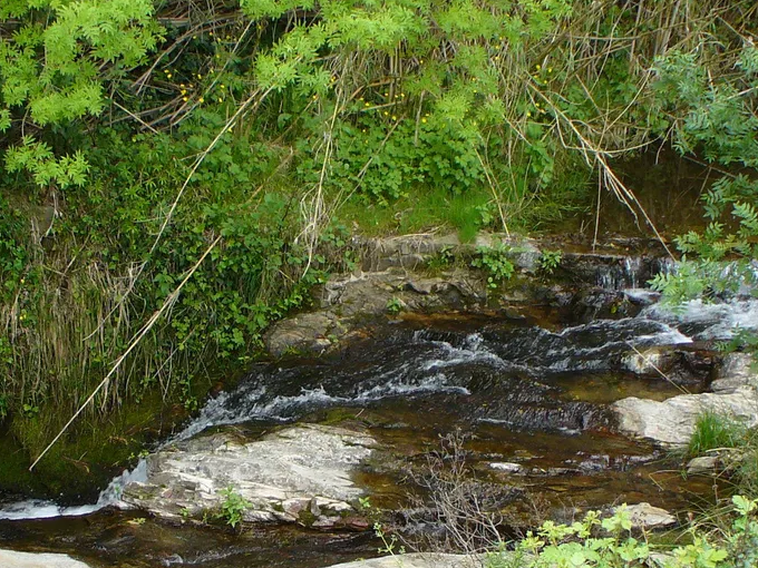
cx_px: 377
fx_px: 1905
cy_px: 395
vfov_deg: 16.9
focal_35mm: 87
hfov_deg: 22.5
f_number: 2.8
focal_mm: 6.1
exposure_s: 1/200
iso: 80
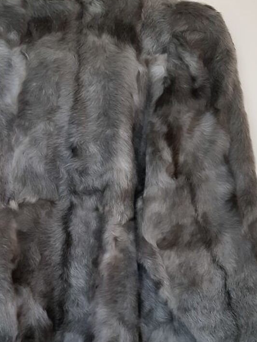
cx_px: 79
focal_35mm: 49
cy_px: 207
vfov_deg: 38.7
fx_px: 485
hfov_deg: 29.4
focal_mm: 3.92
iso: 500
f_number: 1.7
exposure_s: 1/25
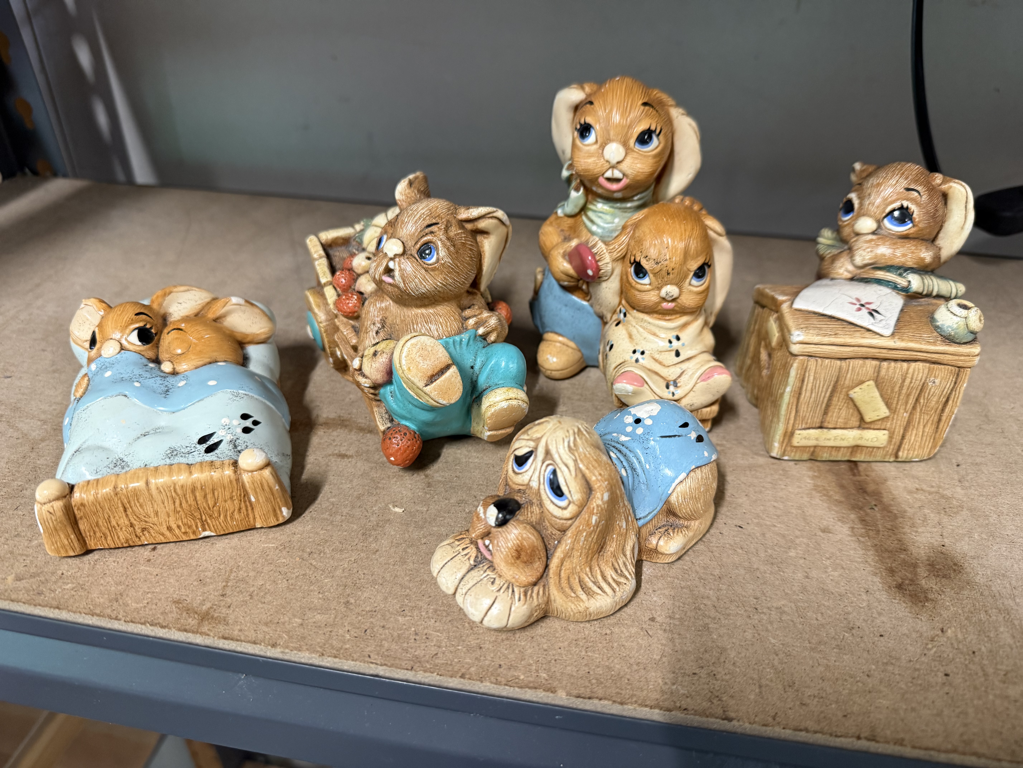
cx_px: 512
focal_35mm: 24
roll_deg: -1.7
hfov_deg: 71.6
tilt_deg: -34.6
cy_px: 384
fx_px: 709
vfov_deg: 56.8
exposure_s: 1/50
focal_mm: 6.76
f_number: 1.78
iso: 250
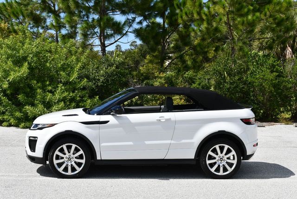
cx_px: 148
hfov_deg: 33.4
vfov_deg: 22.7
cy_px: 100
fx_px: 495
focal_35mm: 60
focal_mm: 30
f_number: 8
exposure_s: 1/250
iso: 100
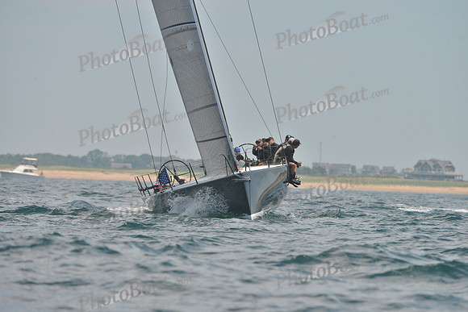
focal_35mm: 400
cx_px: 234
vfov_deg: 3.4
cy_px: 156
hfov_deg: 5.2
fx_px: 5201
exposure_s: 1/800
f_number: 9
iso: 280
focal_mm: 400
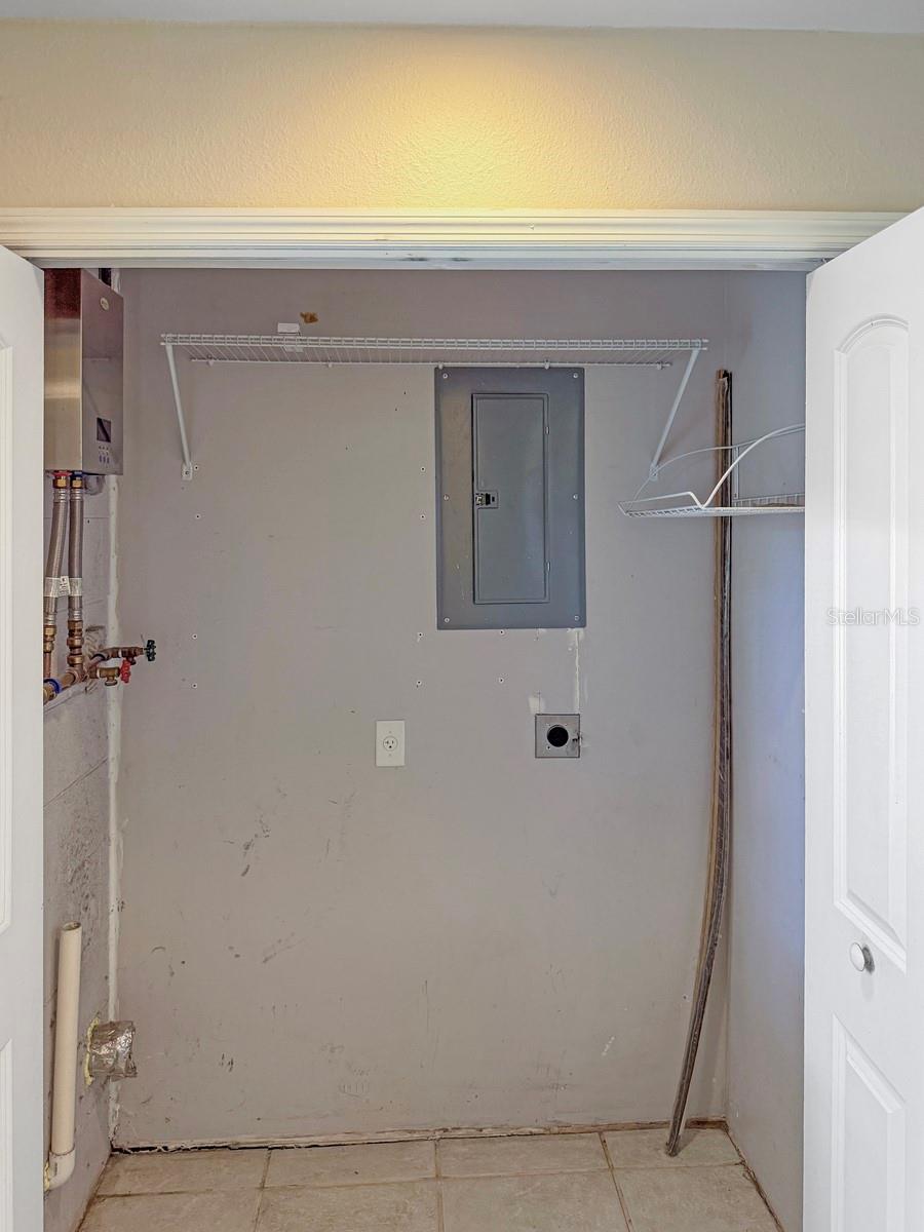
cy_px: 616
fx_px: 854
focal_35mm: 24
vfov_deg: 71.6
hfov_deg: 56.8
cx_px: 462
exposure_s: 1/60
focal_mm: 6.76
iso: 250
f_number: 1.78
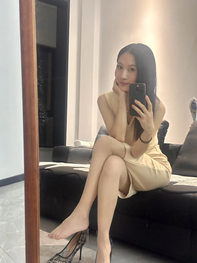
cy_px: 132
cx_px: 98
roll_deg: -0.4
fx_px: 364
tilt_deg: -13.9
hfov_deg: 30.3
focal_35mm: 48
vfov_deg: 39.7
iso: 400
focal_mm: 6.86
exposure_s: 1/40
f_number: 1.78
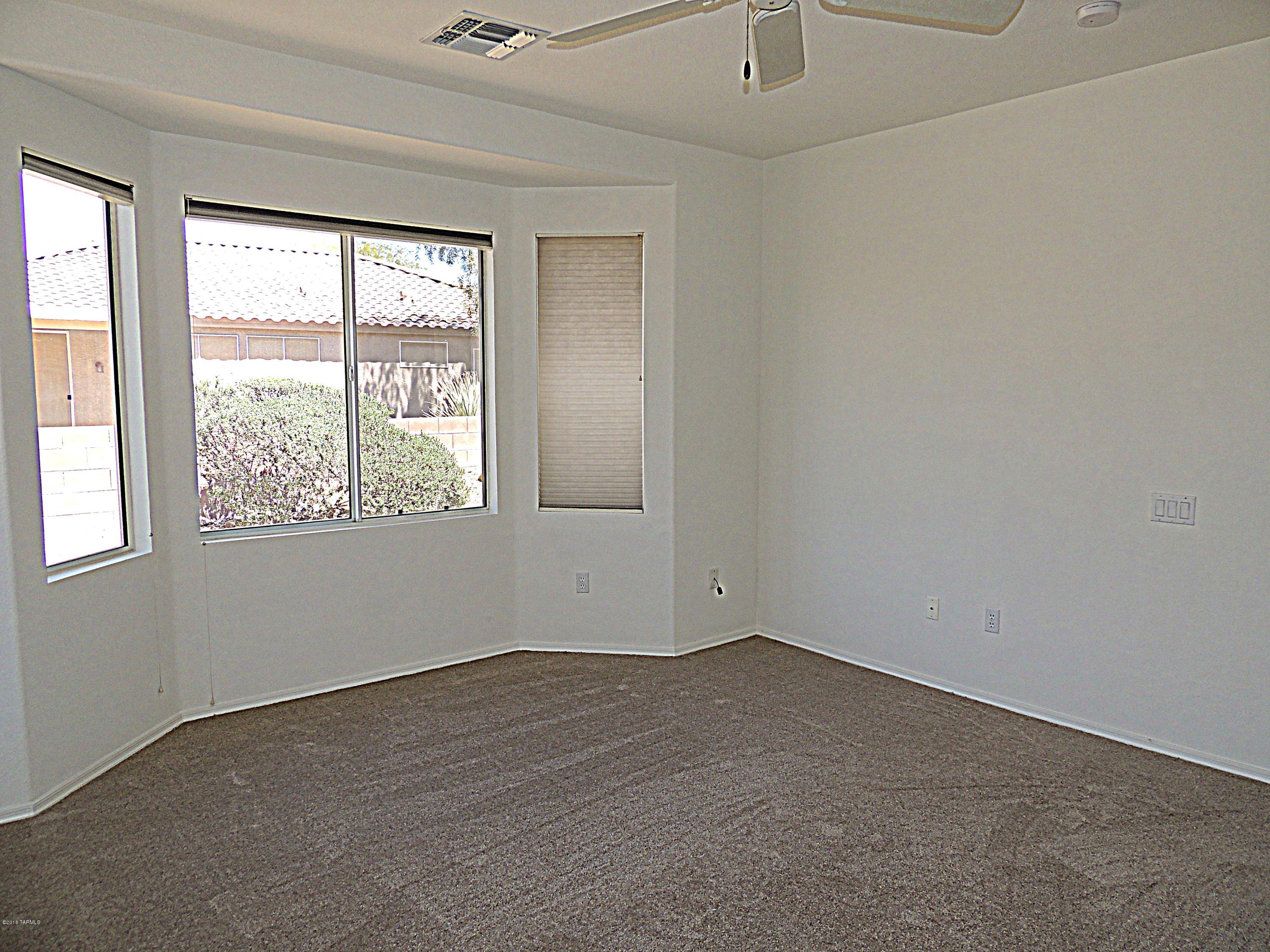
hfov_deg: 71.6
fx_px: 881
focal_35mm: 24
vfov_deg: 56.8
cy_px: 476
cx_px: 635
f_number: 3
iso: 100
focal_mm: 4.3
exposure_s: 1/125
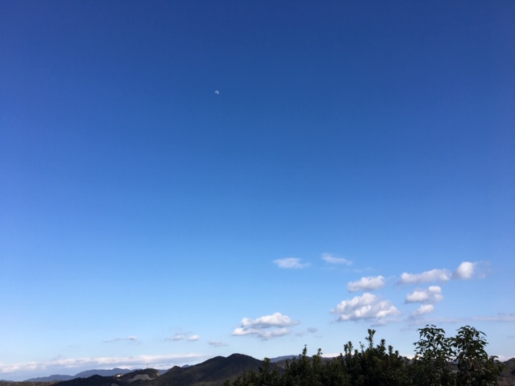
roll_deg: +1.9
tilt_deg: +23.7
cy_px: 193
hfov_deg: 61.7
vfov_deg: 48.2
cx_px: 258
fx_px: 431
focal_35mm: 29
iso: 25
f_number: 2.2
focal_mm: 4.15
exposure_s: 1/1972
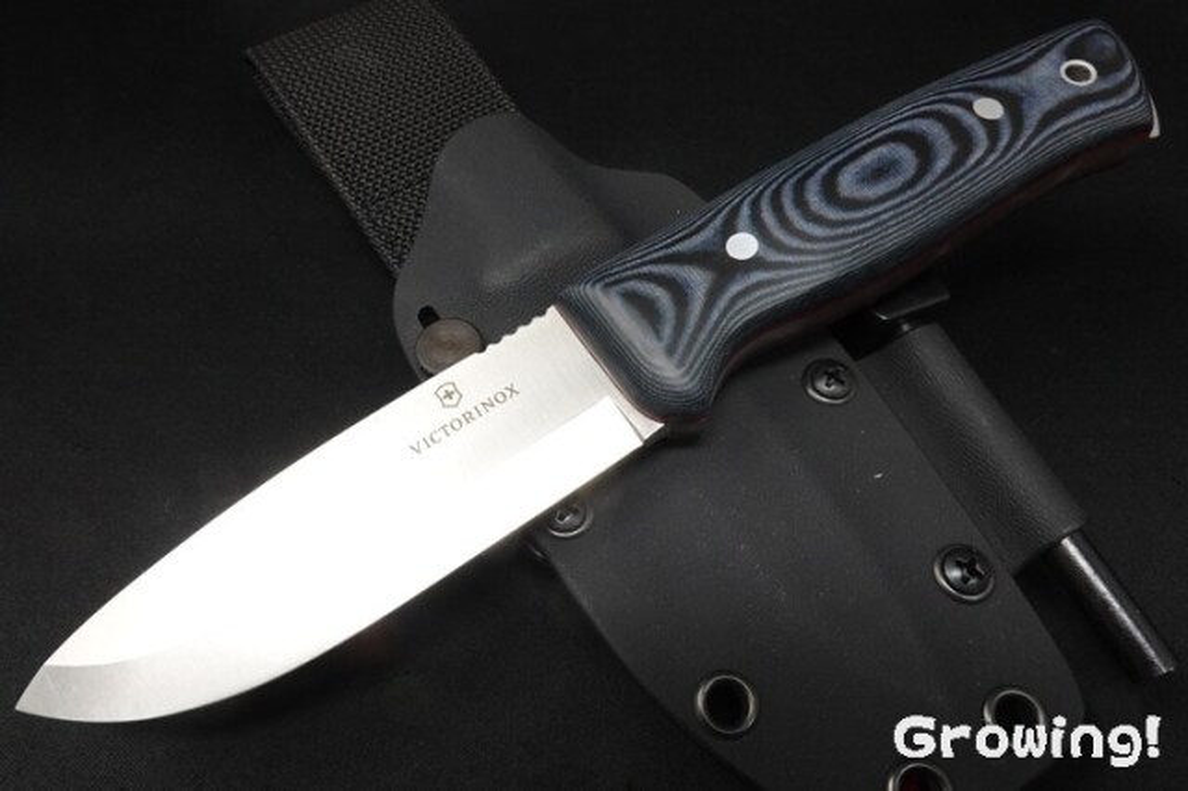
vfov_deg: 53.1
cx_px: 594
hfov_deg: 73.8
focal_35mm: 24
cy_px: 396
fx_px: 792
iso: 1250
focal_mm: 9
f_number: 11
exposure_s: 1/30
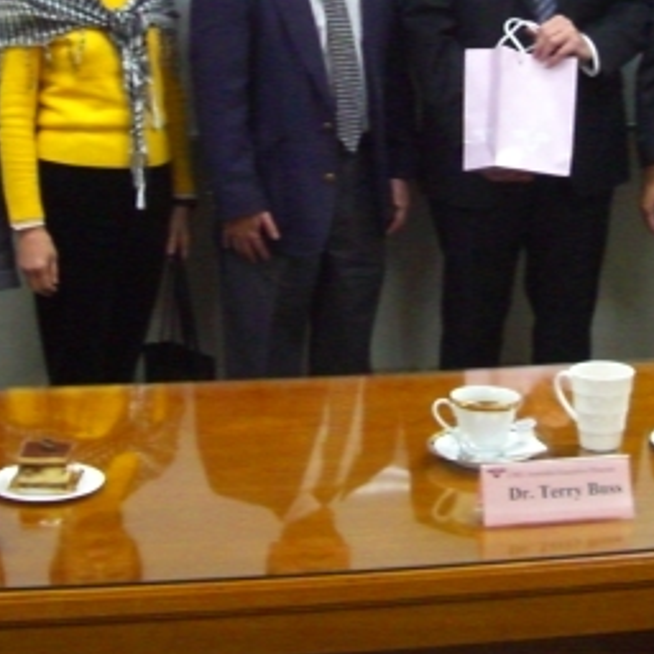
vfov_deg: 20.3
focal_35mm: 84
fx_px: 1795
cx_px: 490
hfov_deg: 20.5
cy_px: 79
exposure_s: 1/125
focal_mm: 7.9
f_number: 2.8
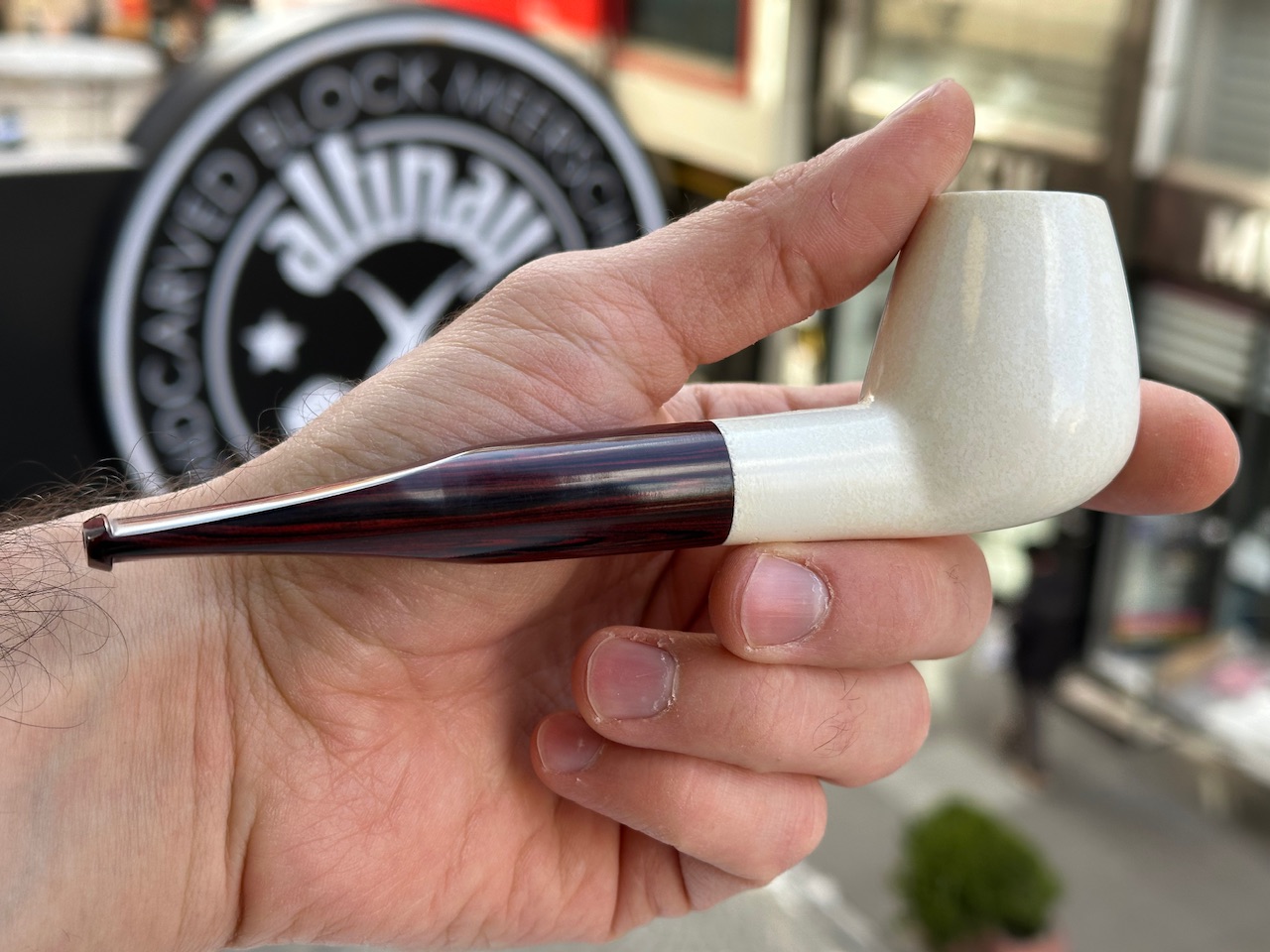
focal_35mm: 48
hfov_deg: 39.7
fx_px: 1761
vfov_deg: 30.3
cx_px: 635
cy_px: 476
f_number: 1.78
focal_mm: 6.86
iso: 64
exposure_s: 1/484
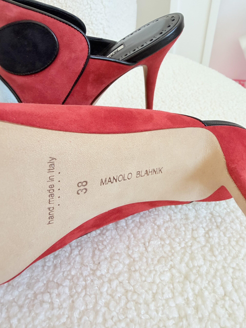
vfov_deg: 71.6
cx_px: 123
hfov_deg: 56.8
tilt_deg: -37.9
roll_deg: +3.1
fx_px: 227
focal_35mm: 24
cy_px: 164
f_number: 2.2
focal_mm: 2.22
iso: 200
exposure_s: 1/121
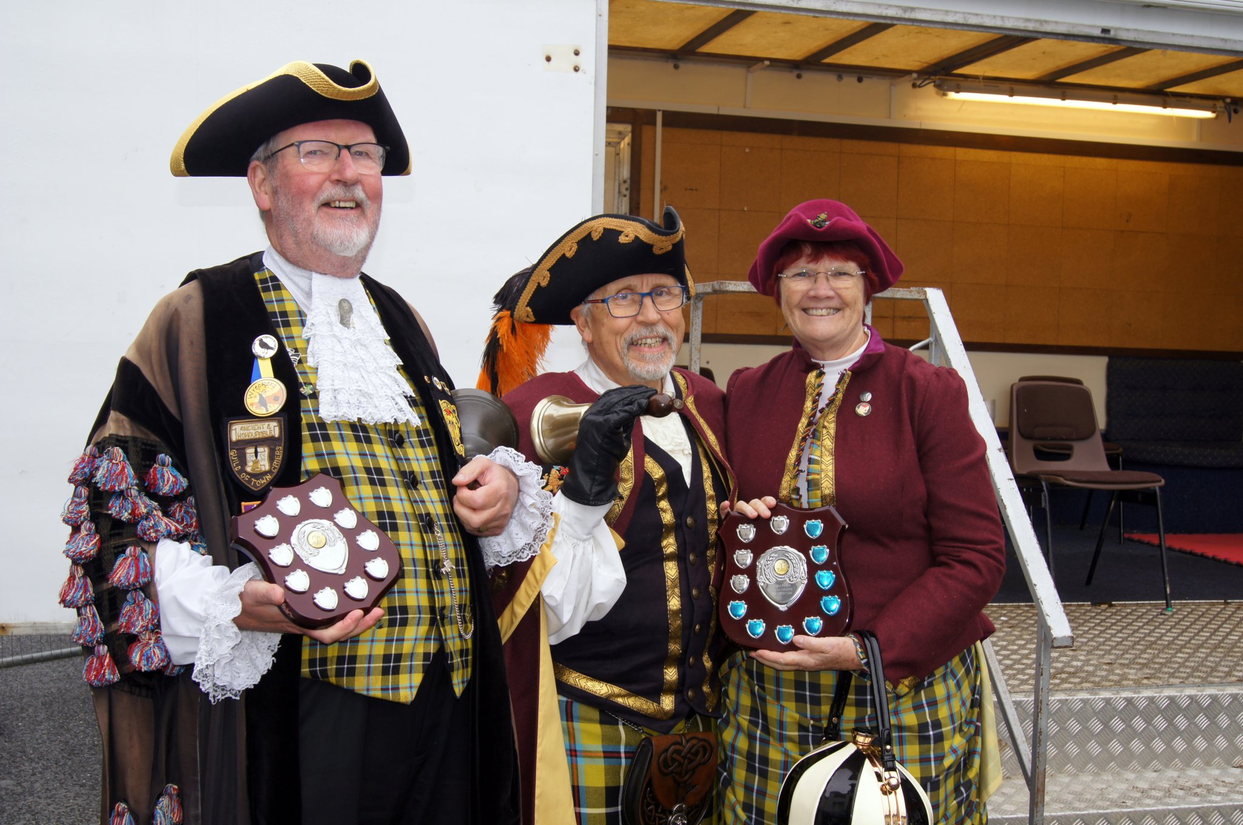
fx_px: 1448
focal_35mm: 42
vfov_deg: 31.8
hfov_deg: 46.5
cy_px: 412
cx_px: 622
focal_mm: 28
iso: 100
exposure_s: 1/125
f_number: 8
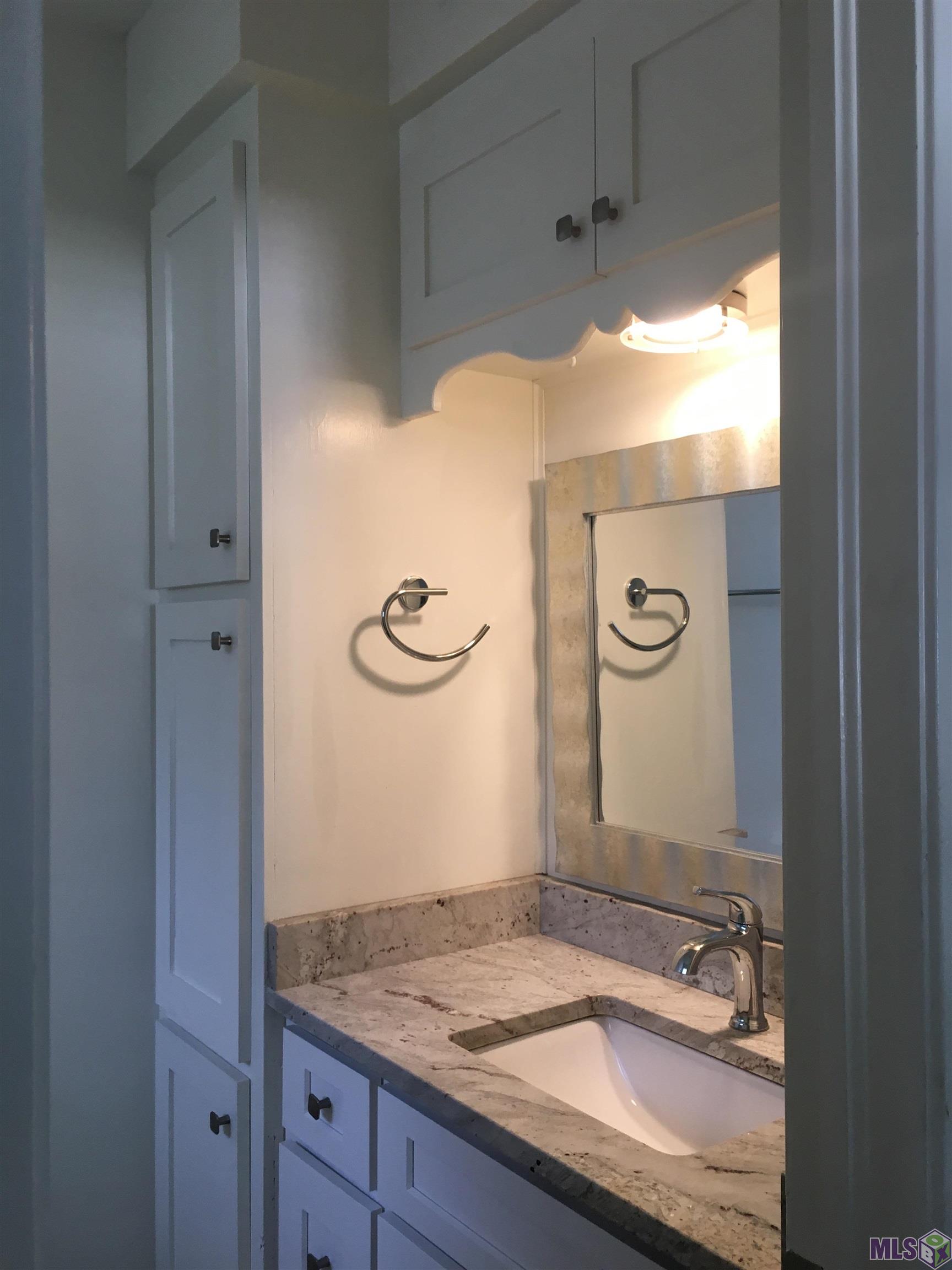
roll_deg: -2.0
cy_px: 635
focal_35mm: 29
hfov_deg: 48.2
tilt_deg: +4.2
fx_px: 1063
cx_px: 476
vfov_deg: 61.7
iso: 25
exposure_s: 1/40
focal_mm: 4.15
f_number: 2.2
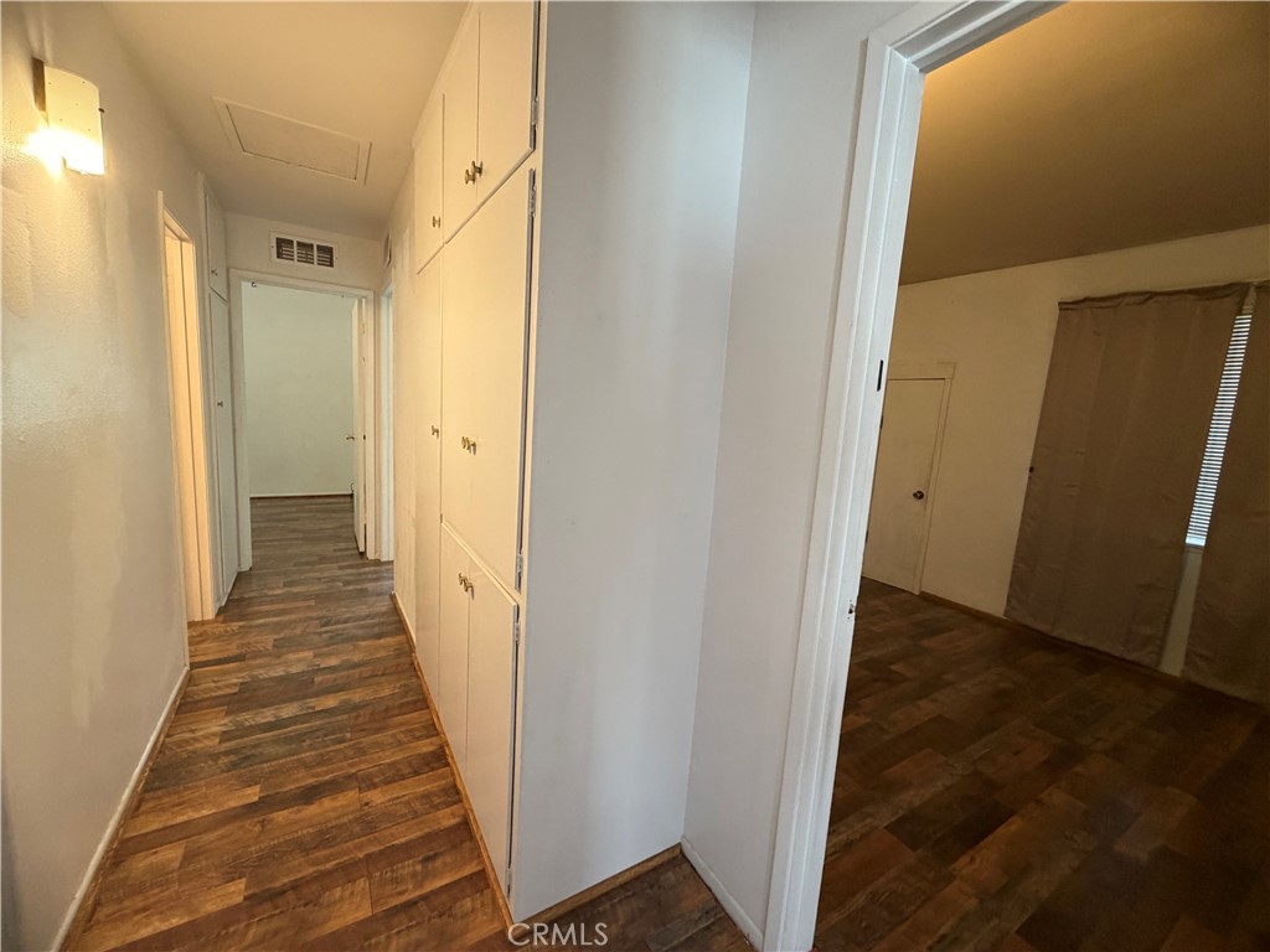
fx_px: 514
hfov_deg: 102.1
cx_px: 635
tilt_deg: -8.4
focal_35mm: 14
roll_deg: -3.1
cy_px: 476
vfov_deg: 85.7
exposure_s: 1/60
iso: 320
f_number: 2.2
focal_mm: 2.22
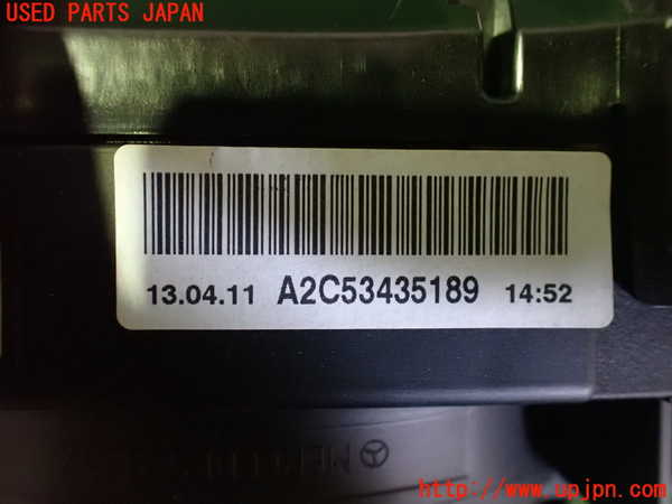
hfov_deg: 60.0
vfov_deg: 46.8
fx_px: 582
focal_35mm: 30
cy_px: 252
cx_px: 336
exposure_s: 1/25
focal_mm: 5.4
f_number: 2.3
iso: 1600
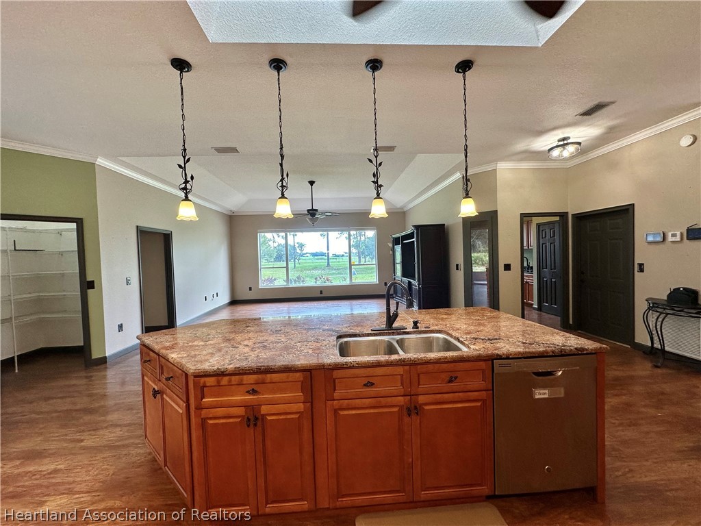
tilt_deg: -0.5
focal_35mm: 14
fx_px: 284
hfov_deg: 102.1
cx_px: 350
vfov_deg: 85.7
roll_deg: +1.3
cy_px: 263
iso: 80
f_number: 2.2
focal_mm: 2.22
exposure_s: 1/120
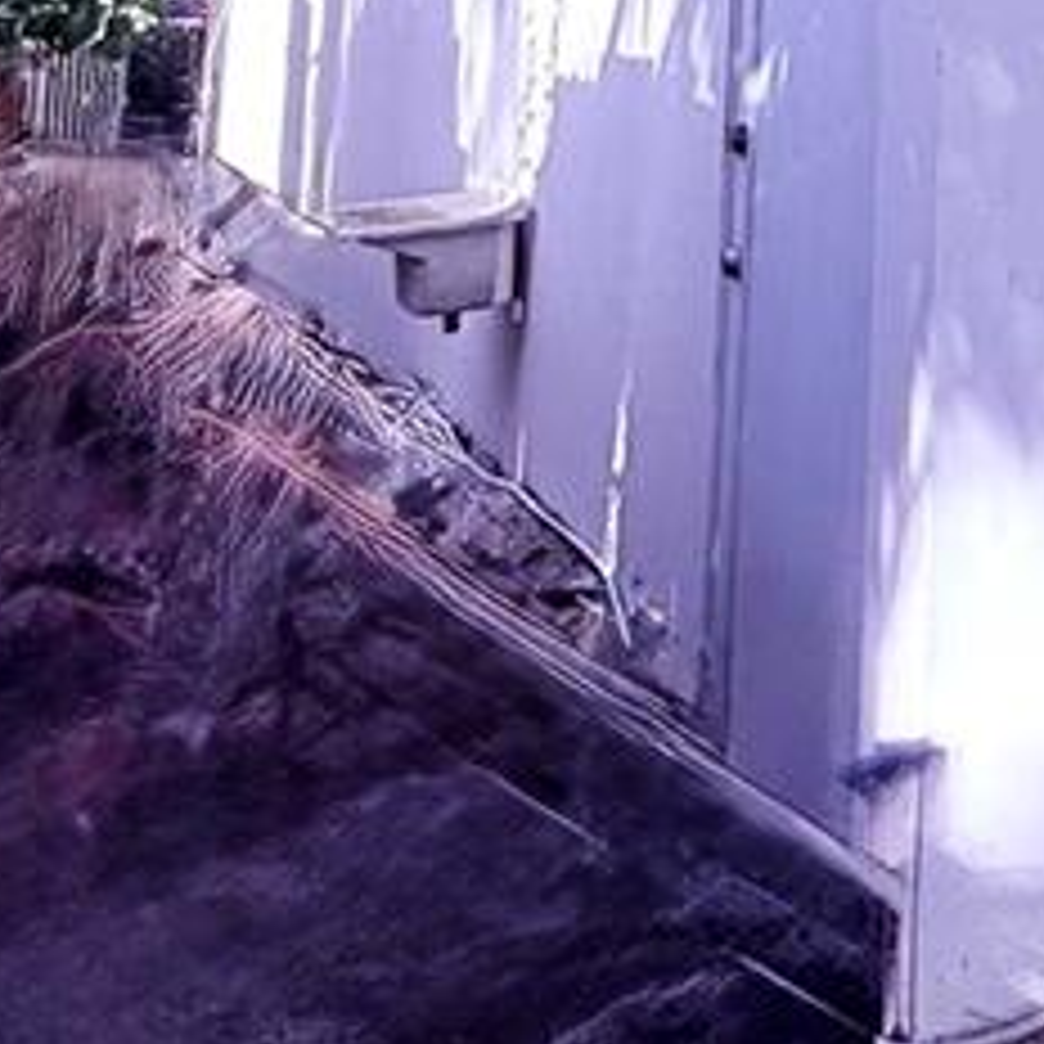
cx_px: 1521
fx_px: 2184
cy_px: -351
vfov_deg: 23.4
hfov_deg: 22.5
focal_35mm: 64
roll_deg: -0.4
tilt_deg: +7.4
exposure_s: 1/1698
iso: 50
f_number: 2.2
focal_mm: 2.22
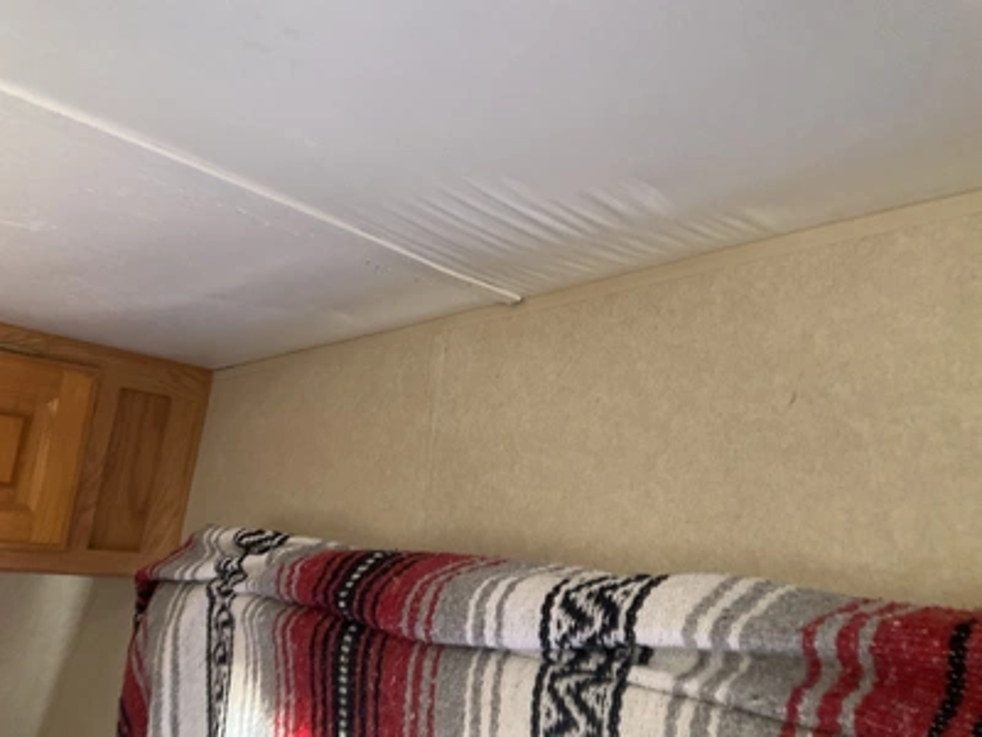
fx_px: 823
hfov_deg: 61.7
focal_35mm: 29
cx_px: 491
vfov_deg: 48.2
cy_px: 368
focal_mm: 3
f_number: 1.8
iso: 250
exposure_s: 1/60
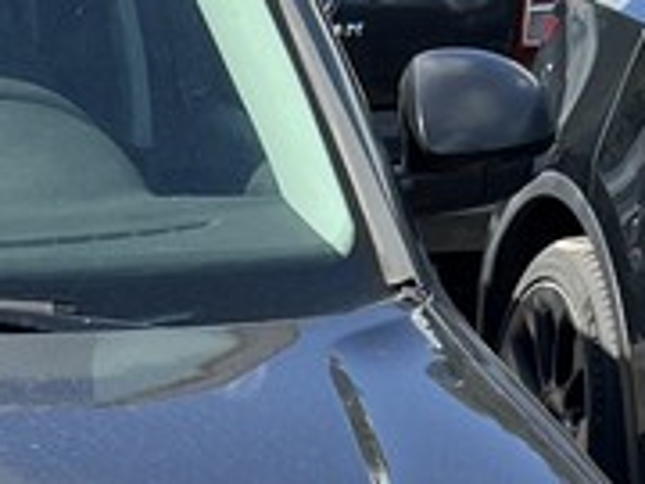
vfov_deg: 9.7
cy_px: 717
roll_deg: +1.0
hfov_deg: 12.7
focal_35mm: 148
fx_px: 2758
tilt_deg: -17.0
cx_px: -315
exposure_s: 1/1575
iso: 50
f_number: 1.5
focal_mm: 5.7
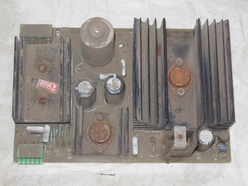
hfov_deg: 29.4
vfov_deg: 22.3
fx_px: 473
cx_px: 124
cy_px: 93
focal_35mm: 66
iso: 200
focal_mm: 11.7
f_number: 4.3
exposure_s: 1/60
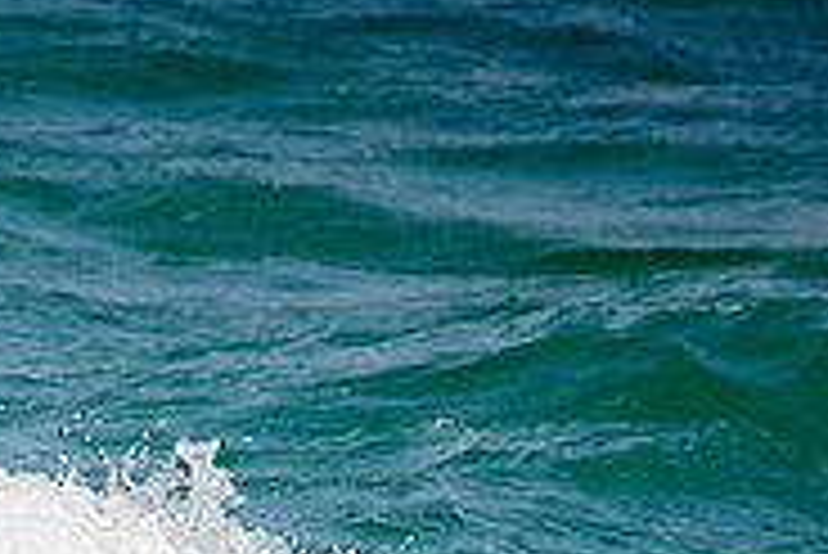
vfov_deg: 0.5
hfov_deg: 0.8
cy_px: 619
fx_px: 57912
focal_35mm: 2516
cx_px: -279
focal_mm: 800
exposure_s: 1/2000
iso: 900
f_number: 11
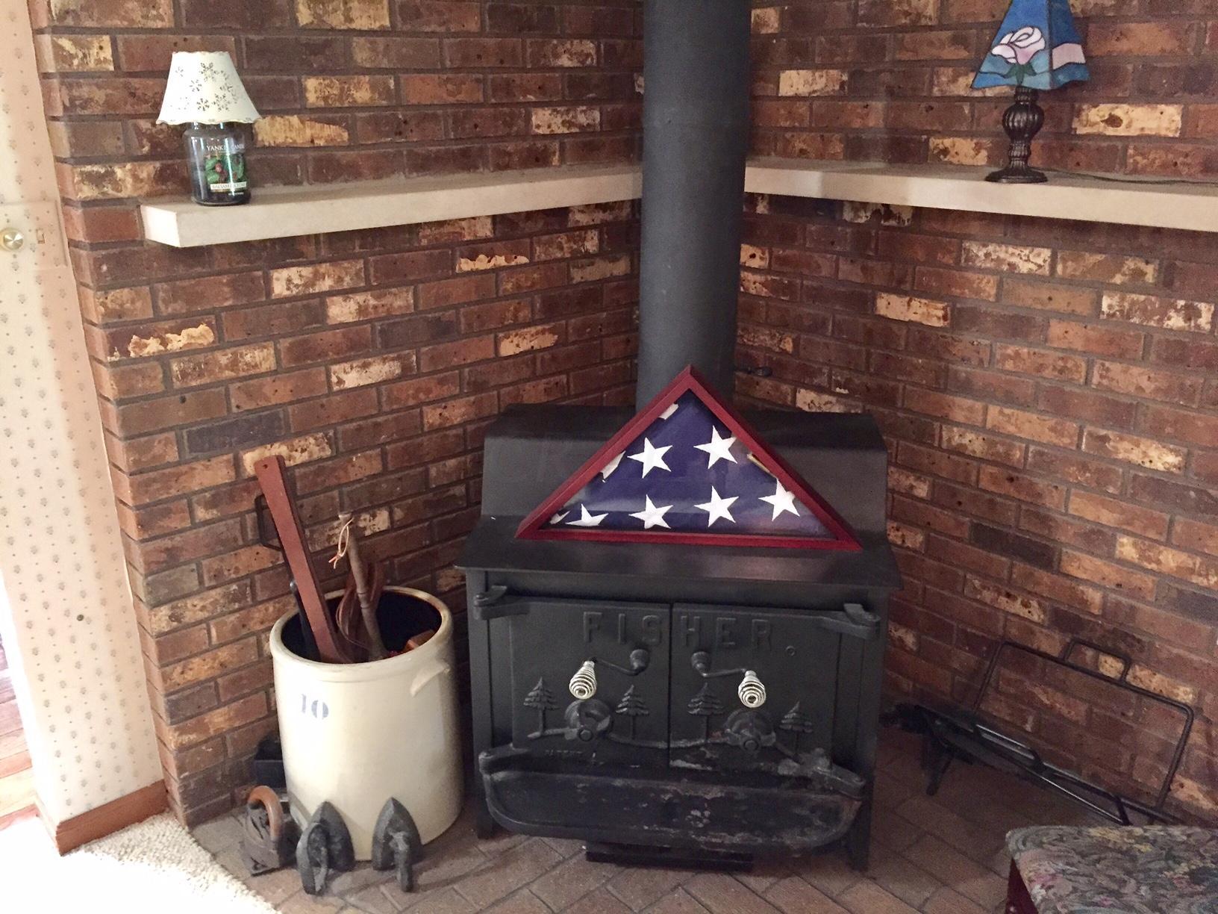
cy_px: 457
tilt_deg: -19.9
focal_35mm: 29
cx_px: 609
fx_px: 1020
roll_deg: +0.0
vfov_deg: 48.2
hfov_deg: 61.7
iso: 320
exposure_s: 1/15
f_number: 2.2
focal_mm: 4.15
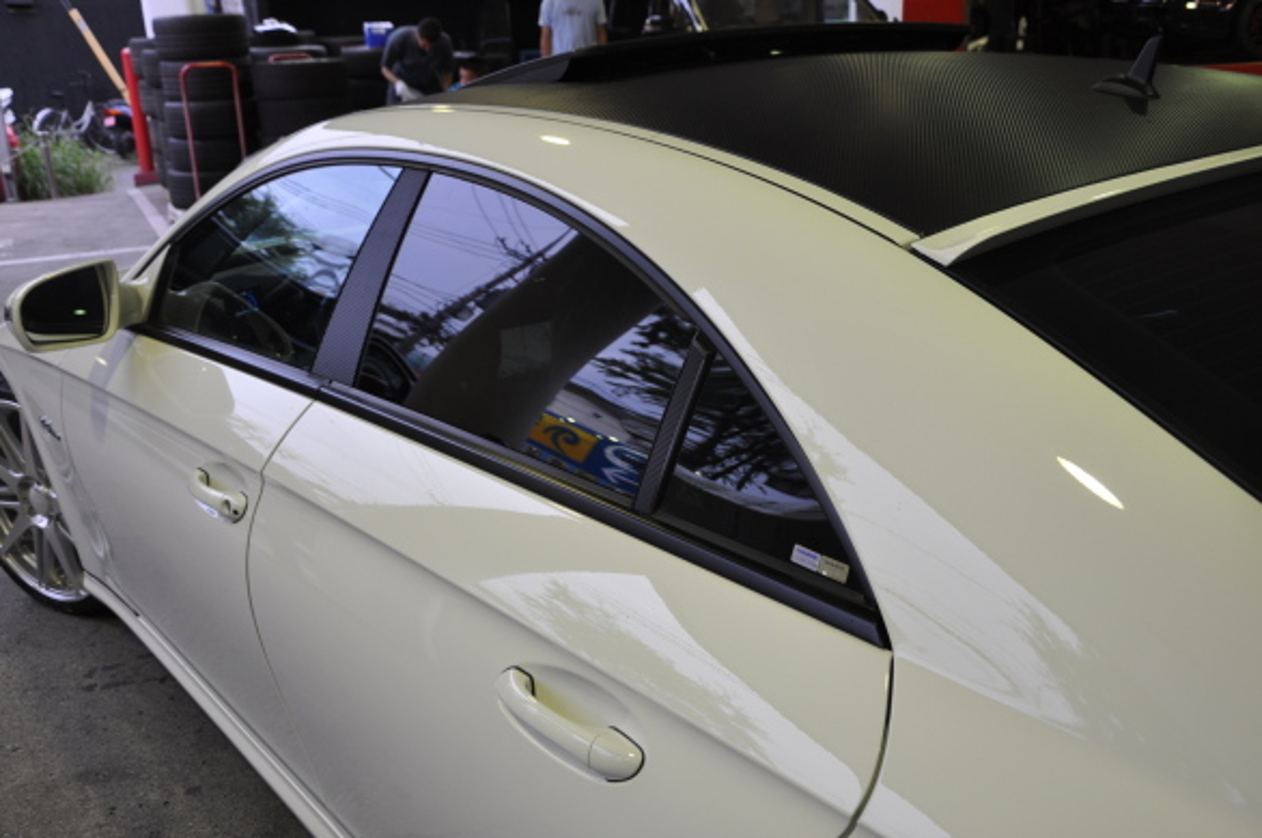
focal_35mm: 38
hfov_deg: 51.3
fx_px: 1313
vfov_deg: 35.4
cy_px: 419
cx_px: 631
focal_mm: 25
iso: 320
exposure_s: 1/30
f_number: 5.6
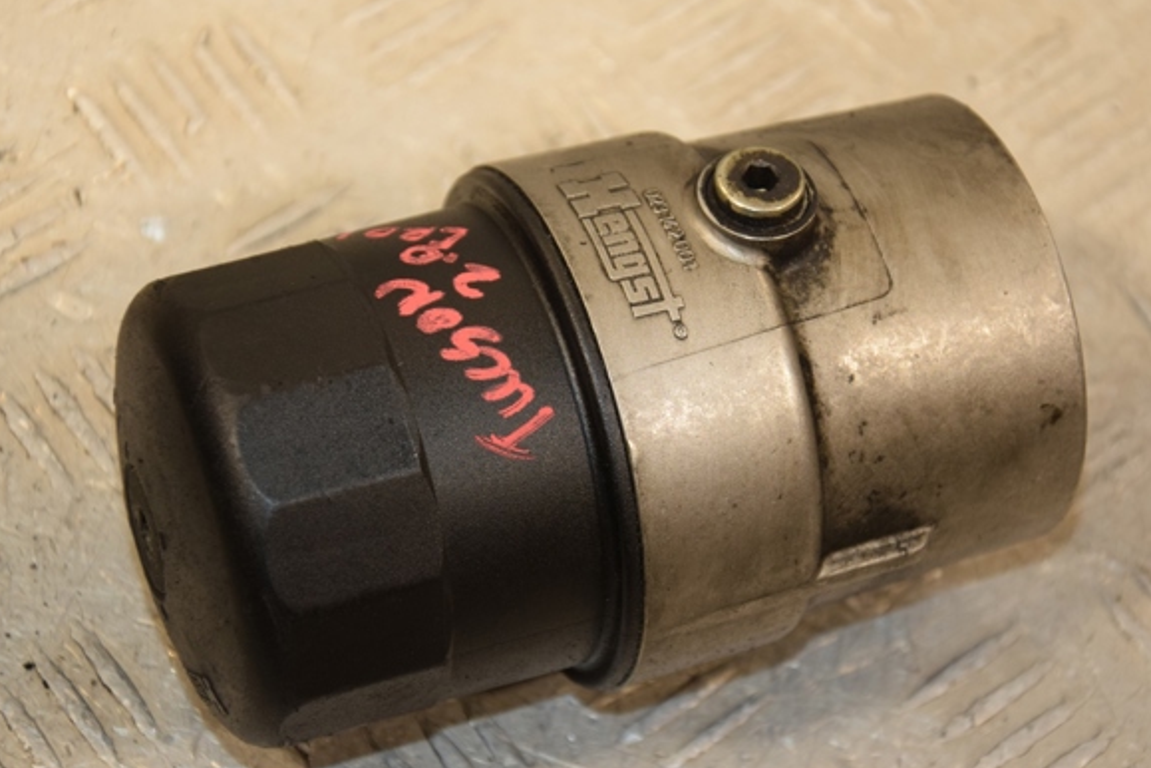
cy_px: 354
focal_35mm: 116
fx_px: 3708
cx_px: 614
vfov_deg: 11.8
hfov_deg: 17.6
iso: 800
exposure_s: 1/200
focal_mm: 70
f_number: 5.3
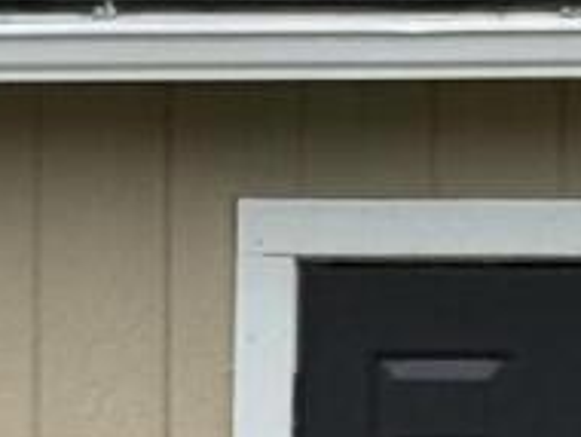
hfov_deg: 3.9
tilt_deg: -0.2
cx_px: 1089
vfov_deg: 3.0
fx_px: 8470
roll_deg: +0.2
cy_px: -141
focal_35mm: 504
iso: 64
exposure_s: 1/1152
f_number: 1.78
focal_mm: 6.76
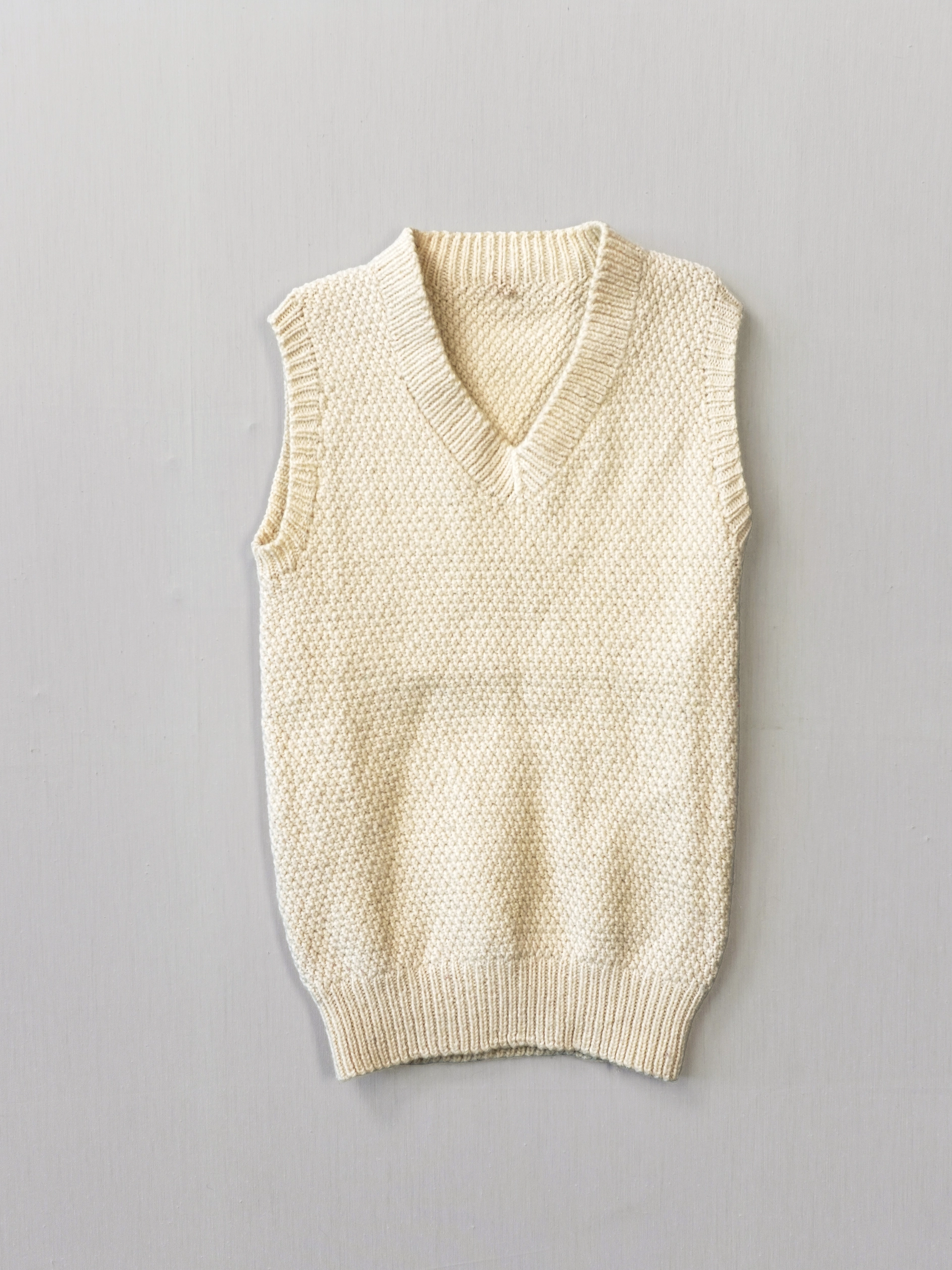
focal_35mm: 53
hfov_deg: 27.5
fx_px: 1943
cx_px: 473
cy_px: 728
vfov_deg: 36.1
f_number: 6.3
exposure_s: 1/60
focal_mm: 32
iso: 320
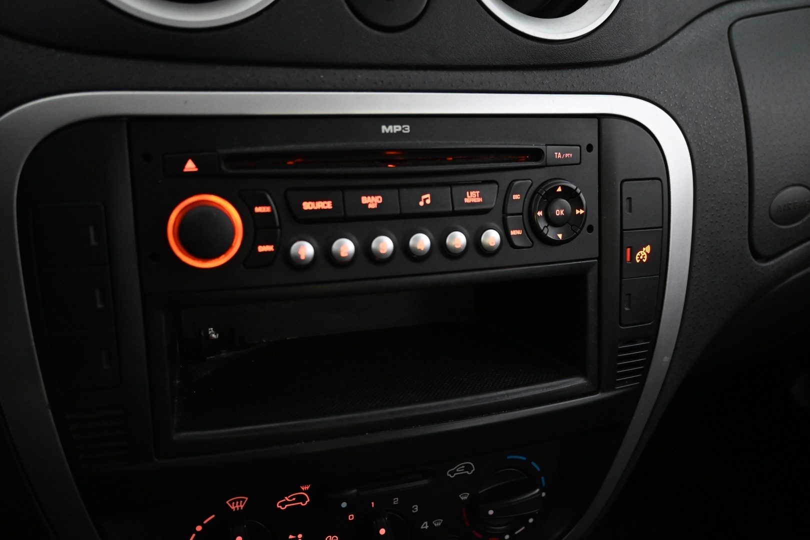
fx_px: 726
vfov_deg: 40.8
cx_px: 405
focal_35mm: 32
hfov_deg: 58.3
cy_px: 270
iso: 4500
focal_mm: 21.5
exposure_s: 1/30
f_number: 4
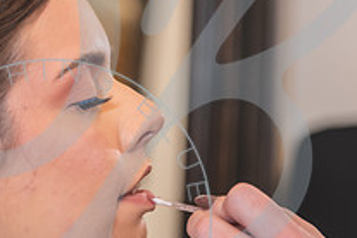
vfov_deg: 9.0
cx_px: 129
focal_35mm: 152
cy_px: 88
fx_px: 1507
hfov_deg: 13.5
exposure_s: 1/125
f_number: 2.8
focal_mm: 70
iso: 800
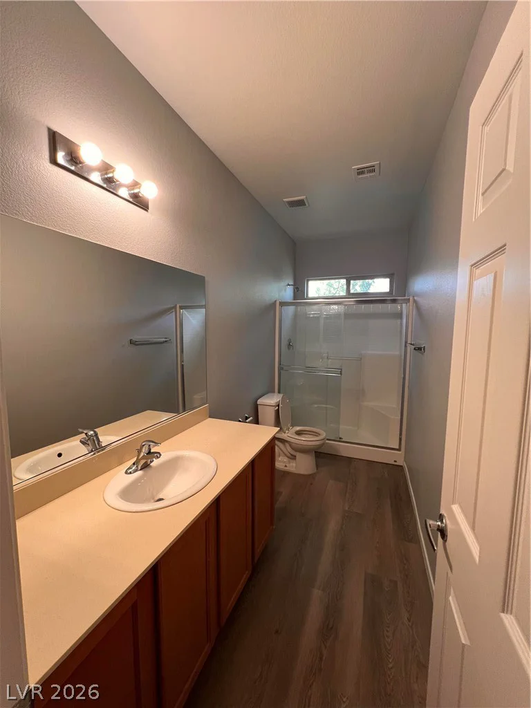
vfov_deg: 106.2
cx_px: 266
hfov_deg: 89.9
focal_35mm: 13
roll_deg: -1.0
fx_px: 266
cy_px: 354
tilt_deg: -4.0
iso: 160
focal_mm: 1.57
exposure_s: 1/60
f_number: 1.8
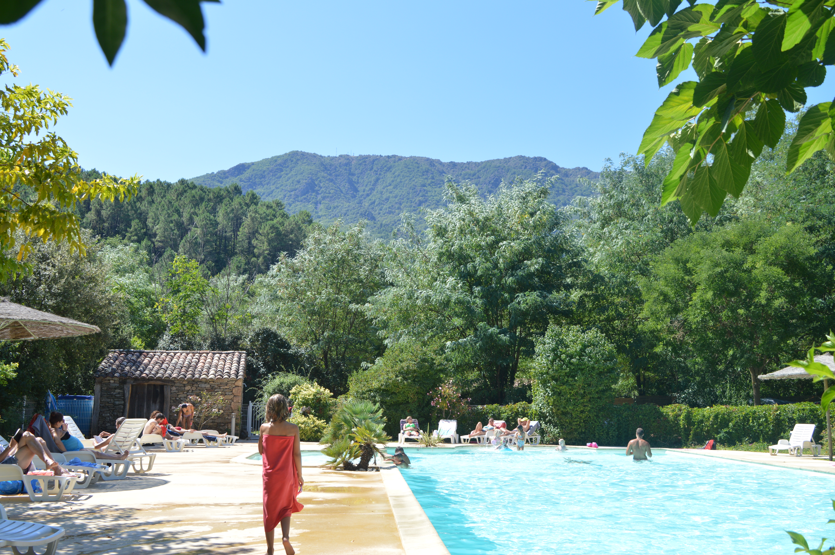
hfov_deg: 53.2
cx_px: 418
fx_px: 834
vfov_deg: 36.8
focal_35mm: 36
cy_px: 278
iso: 100
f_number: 7.1
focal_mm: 24
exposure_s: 1/200
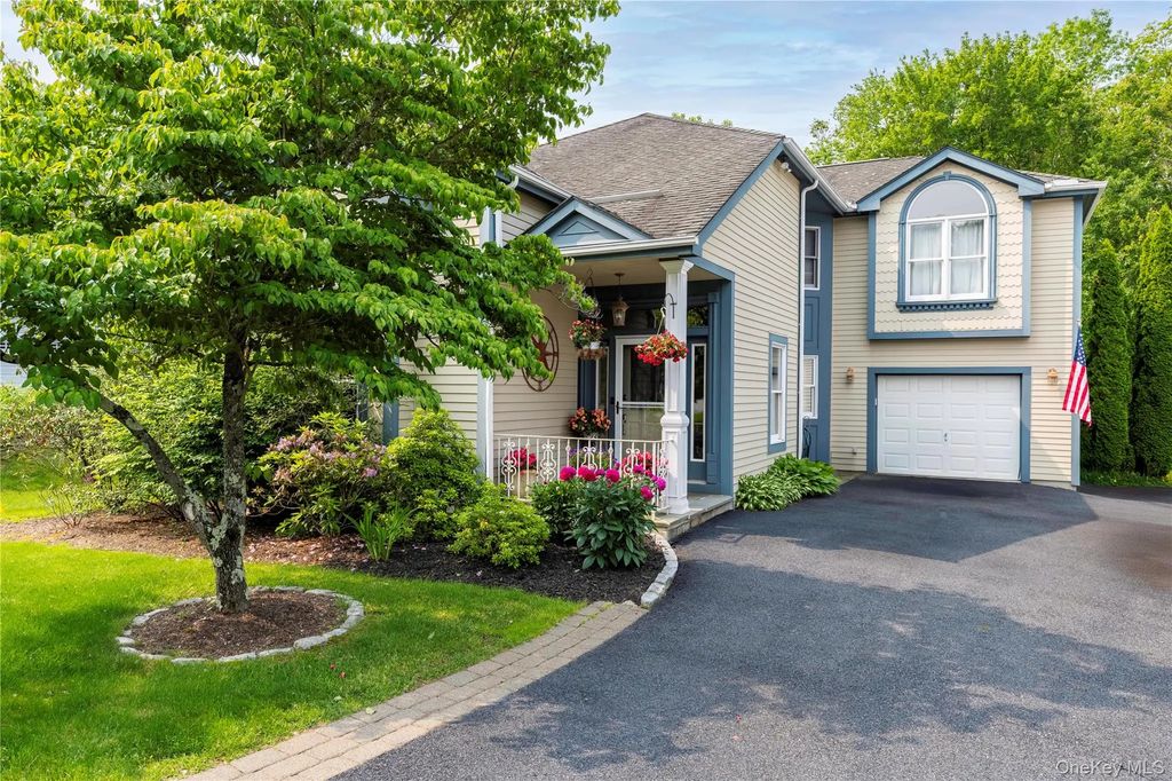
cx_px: 586
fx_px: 781
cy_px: 390
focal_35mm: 24
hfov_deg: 73.8
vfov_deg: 53.1
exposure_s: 1/1000
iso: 200
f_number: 6.3
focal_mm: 24
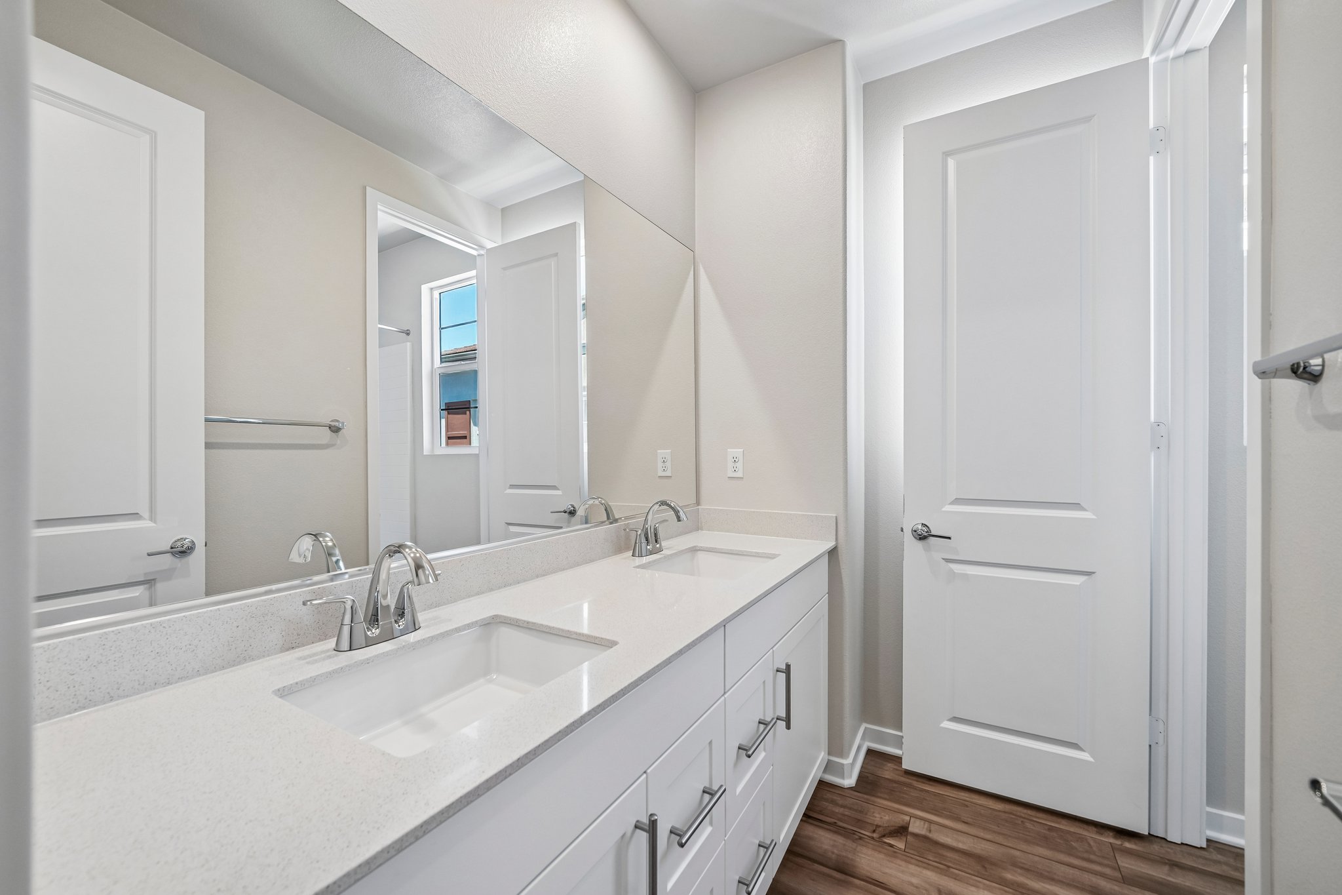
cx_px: 671
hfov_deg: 108.3
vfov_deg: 85.4
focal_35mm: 13
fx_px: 485
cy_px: 448
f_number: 7.1
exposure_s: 1/30
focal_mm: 13
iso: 320
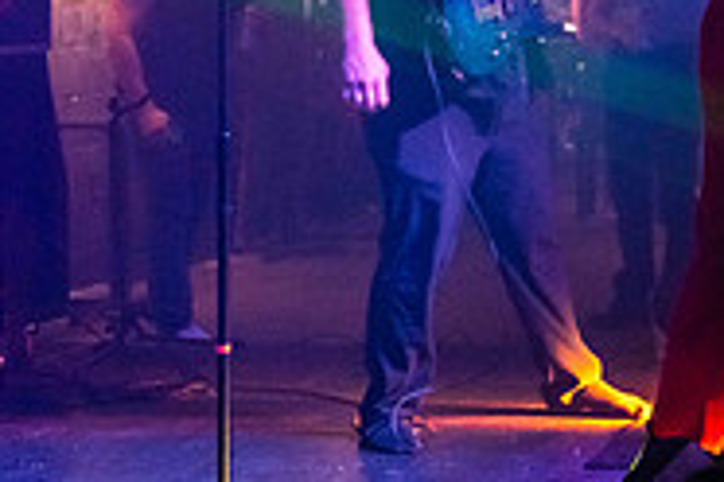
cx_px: 1035
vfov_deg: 10.9
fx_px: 2494
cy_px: -91
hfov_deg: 15.4
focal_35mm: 124
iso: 3200
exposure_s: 1/250
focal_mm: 39.7
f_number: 2.8
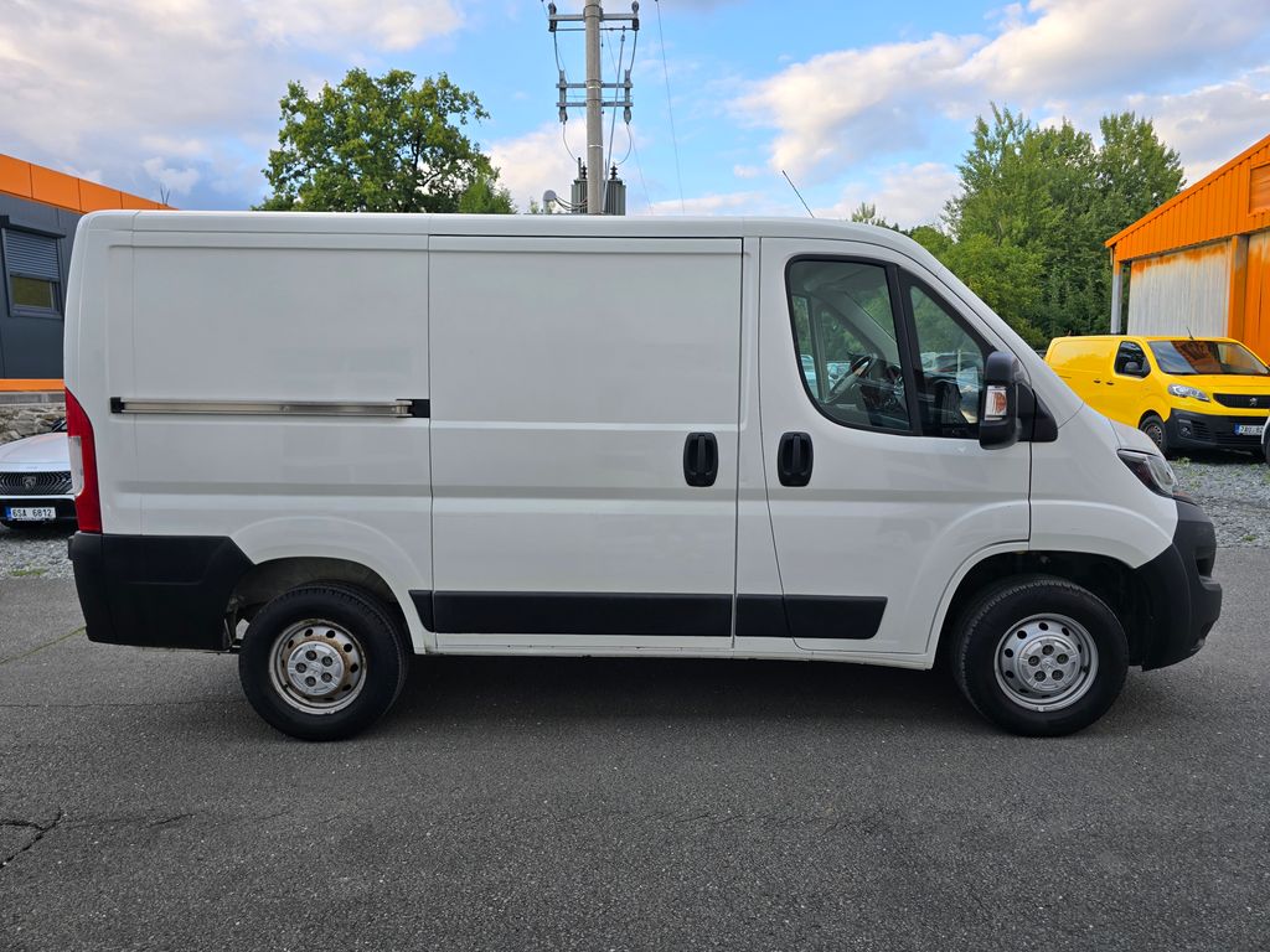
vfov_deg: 58.9
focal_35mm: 23
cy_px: 476
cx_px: 635
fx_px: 844
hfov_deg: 73.9
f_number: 1.7
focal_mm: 6.3
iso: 12
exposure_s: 1/180
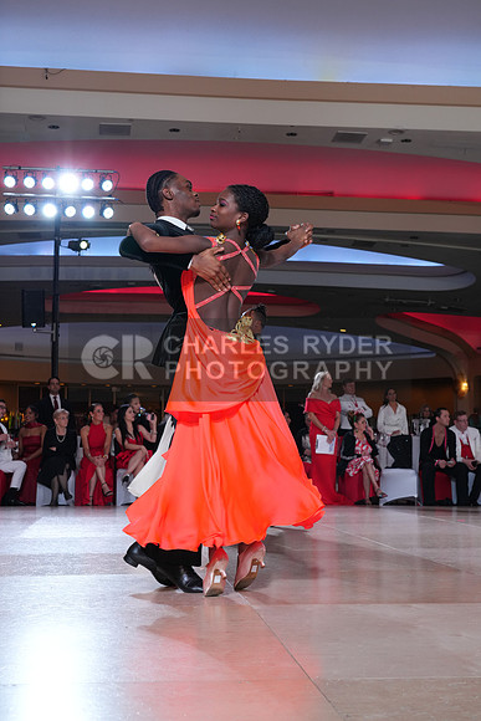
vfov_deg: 41.9
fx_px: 941
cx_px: 240
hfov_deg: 28.7
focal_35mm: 47
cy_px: 360
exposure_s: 1/200
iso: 1000
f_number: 5.6
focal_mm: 47
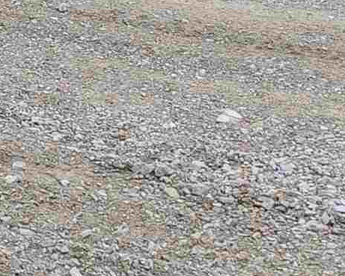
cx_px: -397
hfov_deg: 11.0
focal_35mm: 156
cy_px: -75
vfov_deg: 9.7
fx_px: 1593
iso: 100
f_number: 1.8
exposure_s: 1/350
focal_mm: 8.67
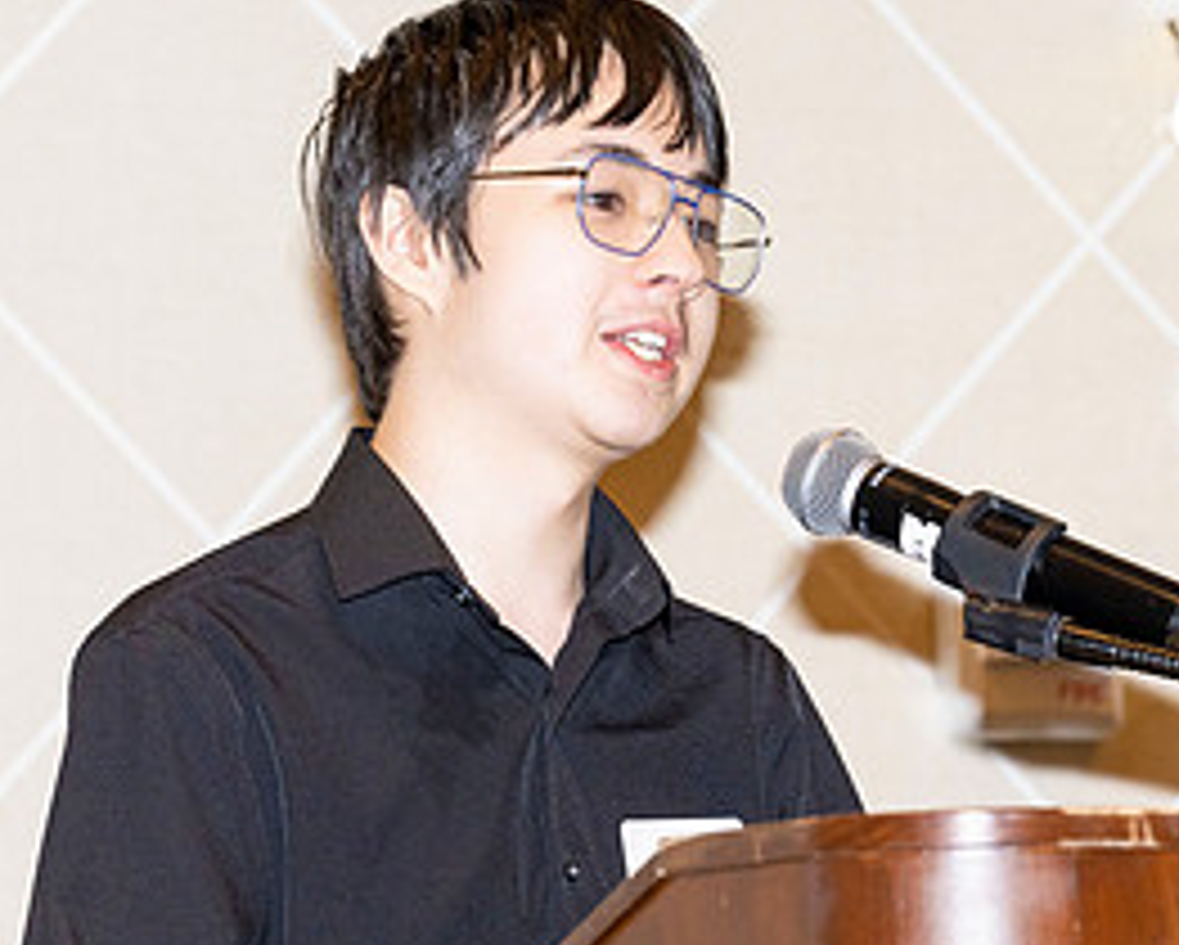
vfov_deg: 5.3
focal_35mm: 290
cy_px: 616
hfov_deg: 6.7
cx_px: 654
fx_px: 10127
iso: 1000
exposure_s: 1/100
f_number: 5.6
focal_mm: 120
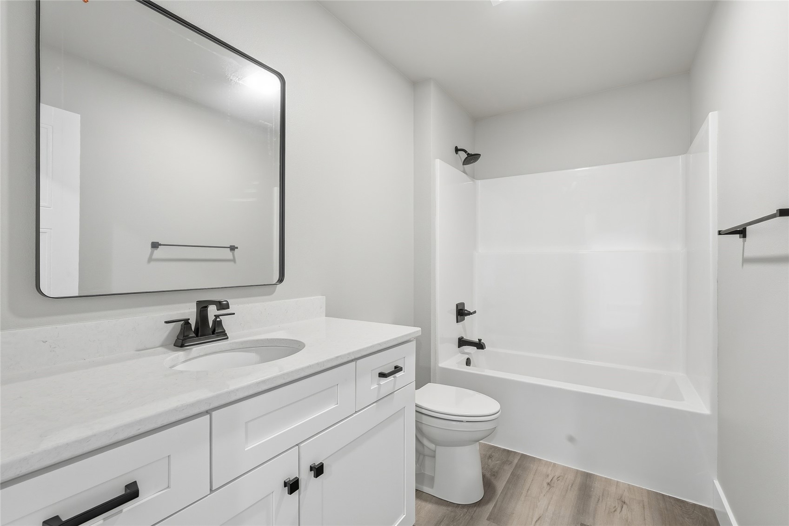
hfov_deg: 96.7
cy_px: 263
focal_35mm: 16
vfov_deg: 73.7
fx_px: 351
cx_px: 394
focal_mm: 16
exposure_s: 1/50
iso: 250
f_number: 9
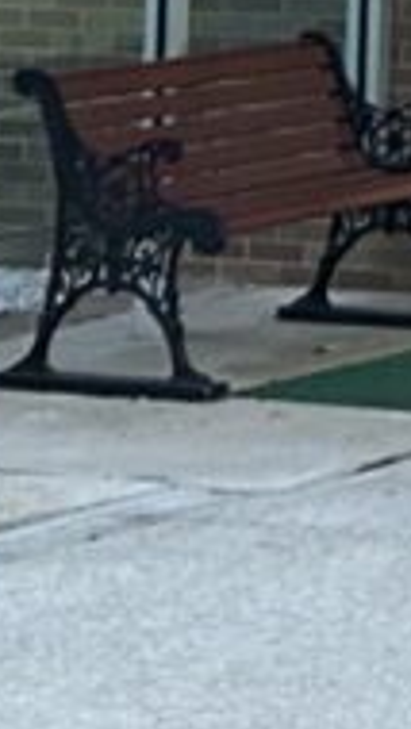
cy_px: -683
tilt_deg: +5.2
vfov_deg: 9.4
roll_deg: -0.2
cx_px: 1356
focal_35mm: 215
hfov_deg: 5.3
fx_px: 4162
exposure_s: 1/40
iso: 400
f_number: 1.5
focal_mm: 5.7
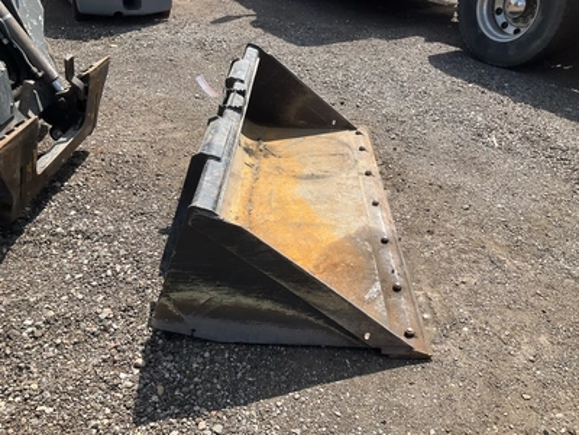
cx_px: 290
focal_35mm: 29
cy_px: 218
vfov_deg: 48.2
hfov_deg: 61.7
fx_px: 485
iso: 25
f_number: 1.8
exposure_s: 1/1342
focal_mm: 3
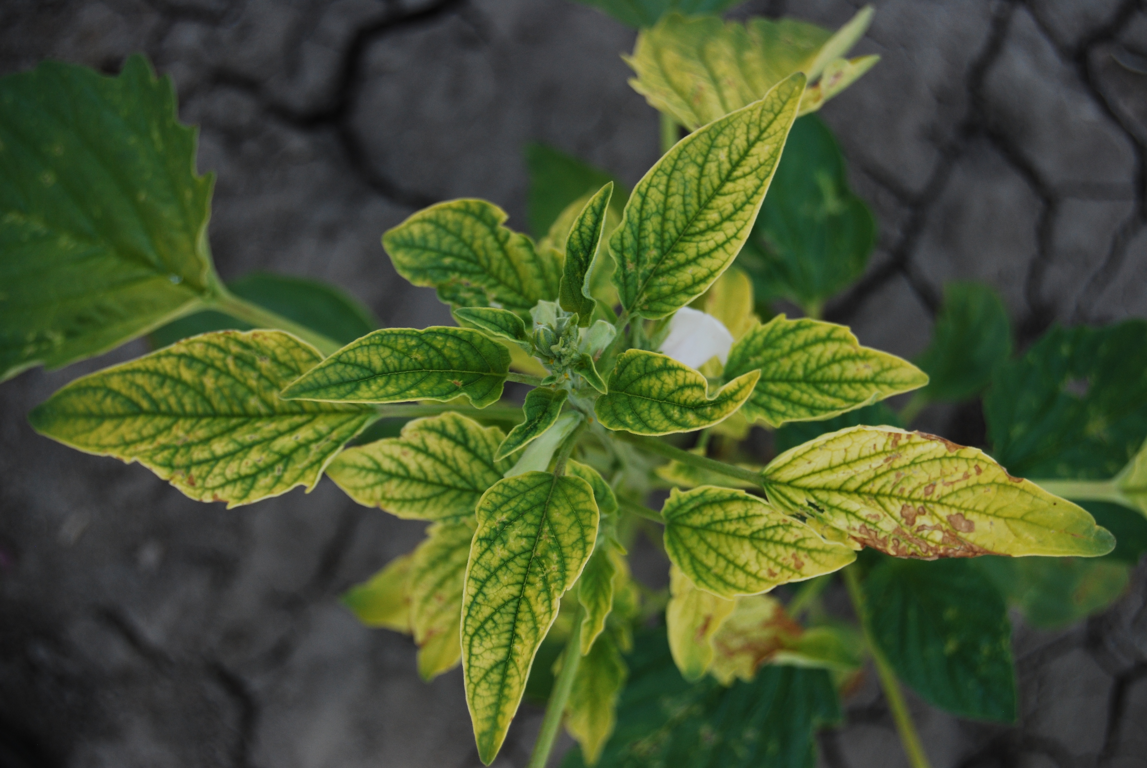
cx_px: 574
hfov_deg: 24.6
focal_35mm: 82
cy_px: 384
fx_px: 2632
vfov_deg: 16.6
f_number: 5.6
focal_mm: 55
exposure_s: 1/500
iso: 220
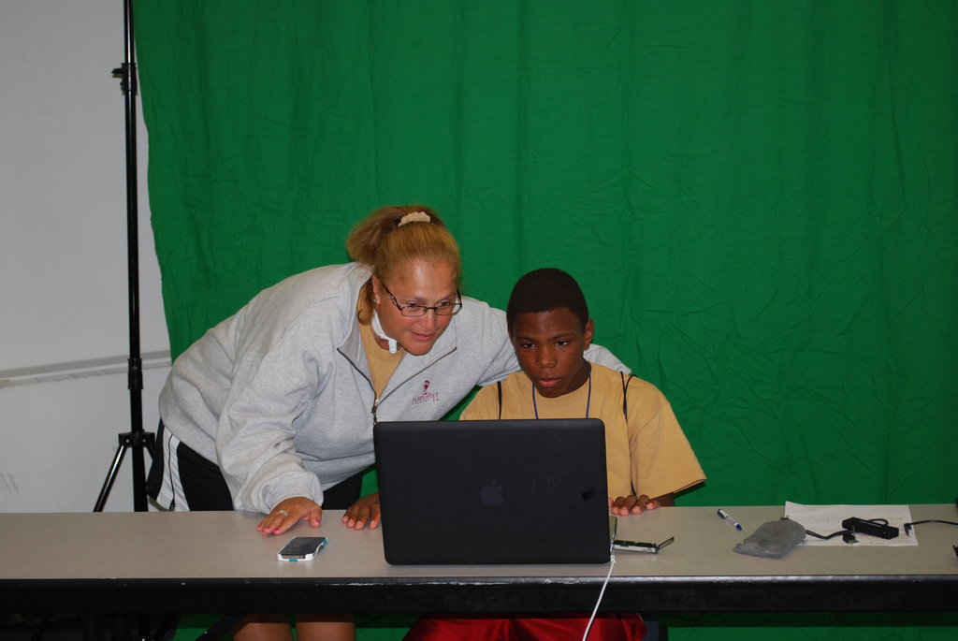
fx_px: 1678
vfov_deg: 21.6
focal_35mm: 63
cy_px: 320
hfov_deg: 31.9
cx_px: 479
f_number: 5.3
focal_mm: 42
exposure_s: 1/60
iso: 200
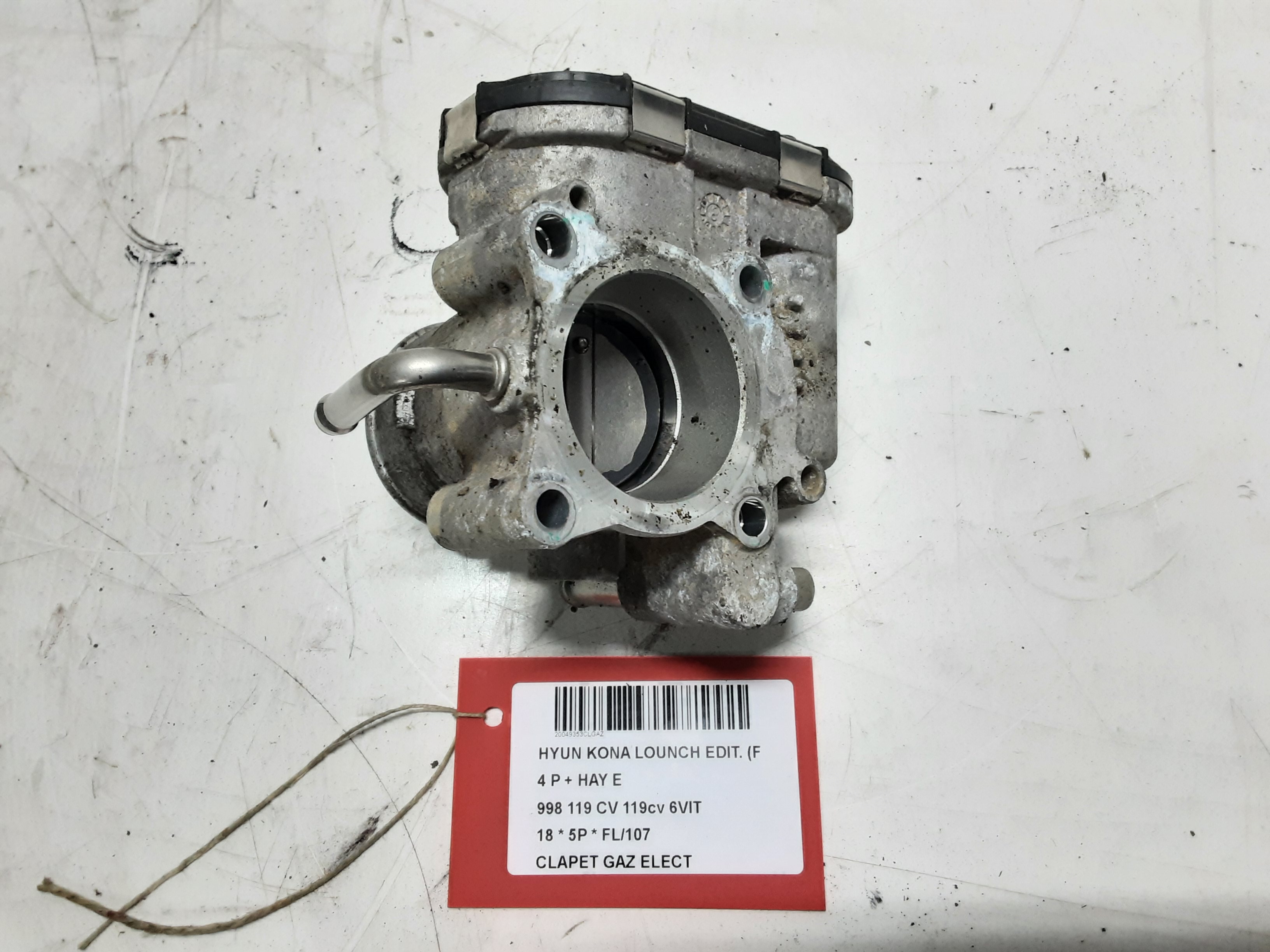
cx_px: 635
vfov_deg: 51.4
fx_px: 991
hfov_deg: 65.3
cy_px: 476
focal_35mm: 27
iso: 160
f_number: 1.9
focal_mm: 2.91
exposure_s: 1/50
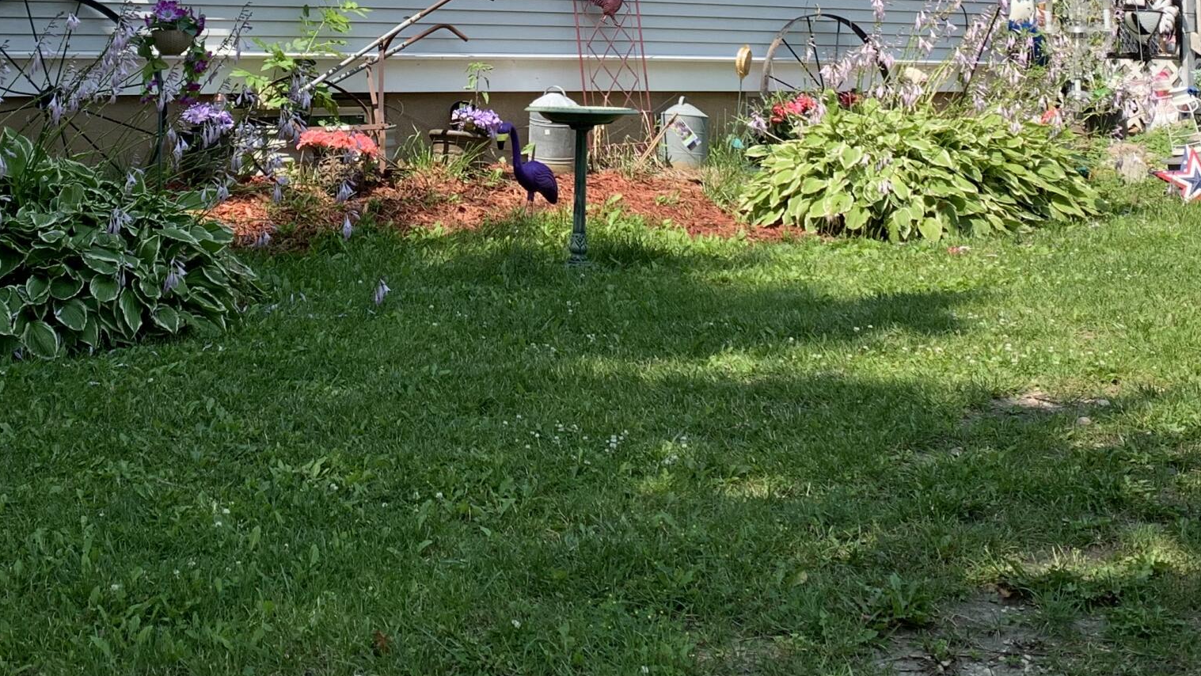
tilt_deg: +6.9
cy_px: -151
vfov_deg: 20.0
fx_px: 1784
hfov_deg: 37.0
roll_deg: -0.3
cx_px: 450
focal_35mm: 56
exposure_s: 1/1043
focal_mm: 4.25
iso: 25
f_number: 1.8
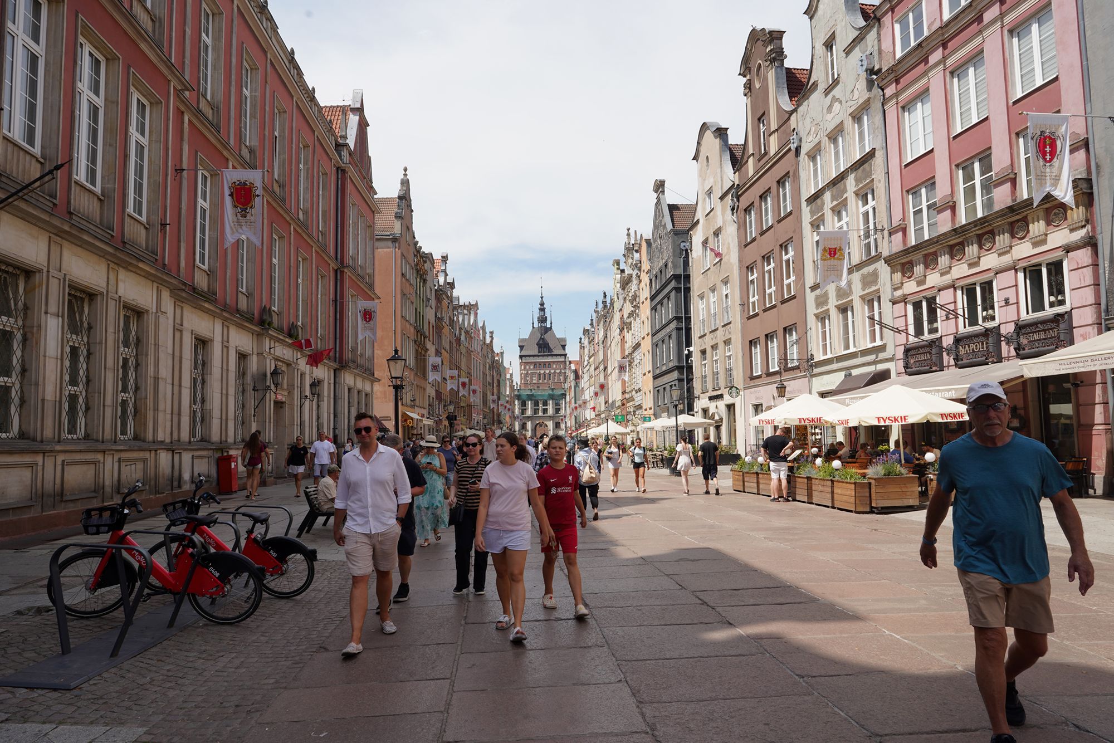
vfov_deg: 53.1
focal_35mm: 24
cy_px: 372
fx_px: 743
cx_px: 557
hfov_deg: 73.7
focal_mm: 24
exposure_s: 1/100
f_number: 13
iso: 100
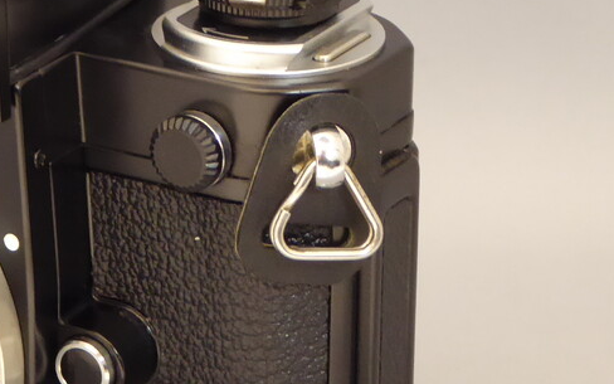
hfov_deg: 10.0
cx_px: -88
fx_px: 3447
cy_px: 115
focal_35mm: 206
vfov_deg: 6.4
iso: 400
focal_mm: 14.1
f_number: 4.7
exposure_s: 1/13
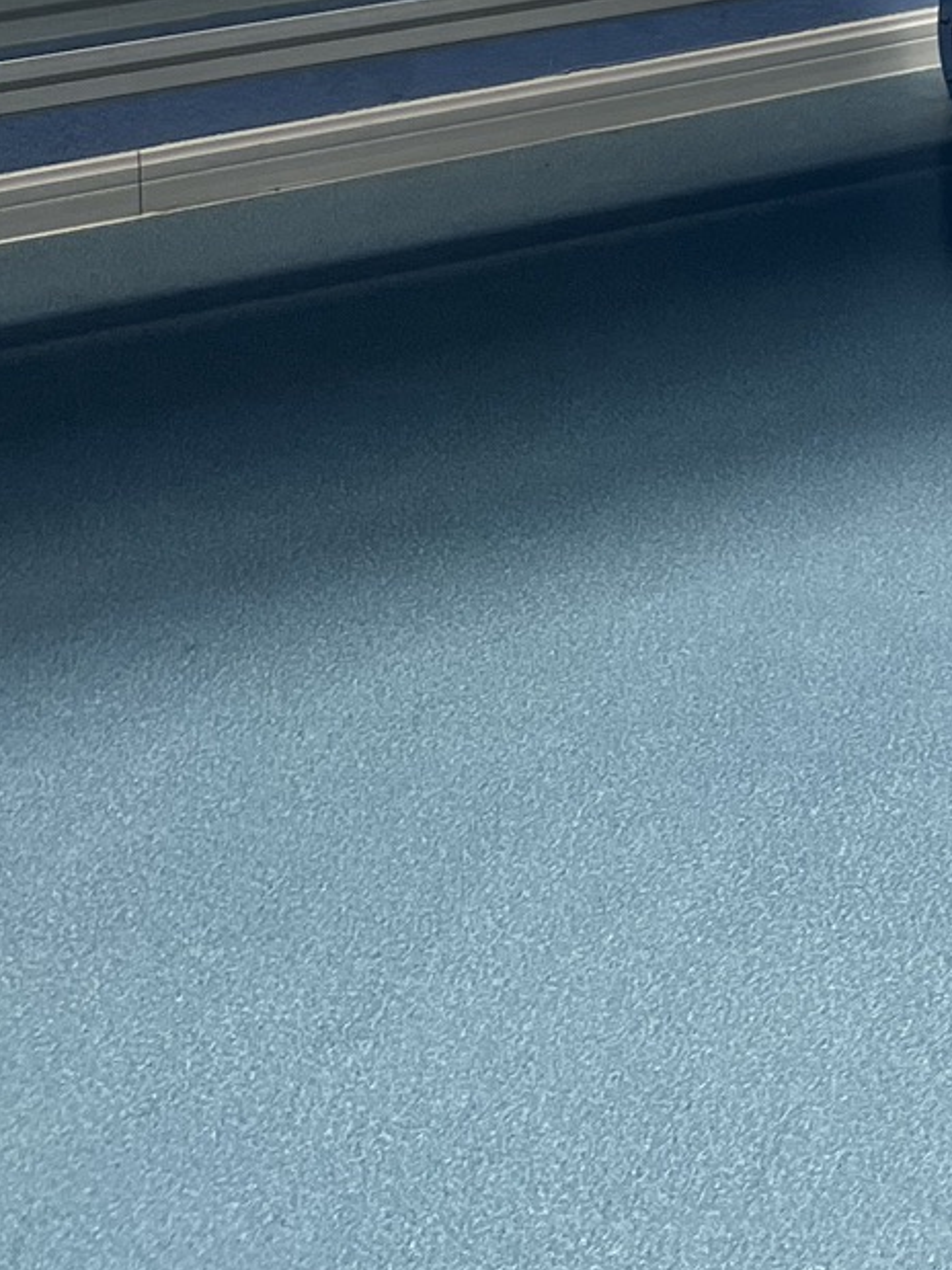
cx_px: 1516
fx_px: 3081
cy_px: -776
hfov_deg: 15.8
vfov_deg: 19.5
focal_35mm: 84
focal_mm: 5.7
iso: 50
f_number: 1.5
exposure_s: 1/121
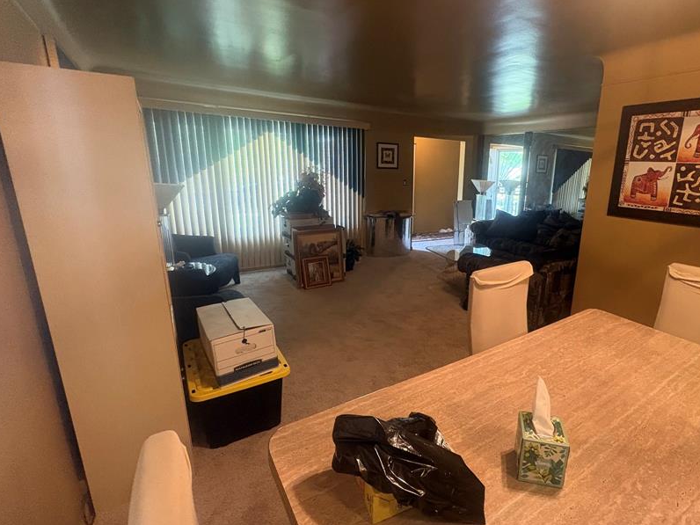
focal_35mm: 18
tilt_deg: -12.4
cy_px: 252
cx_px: 417
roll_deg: -1.0
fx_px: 364
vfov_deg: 71.6
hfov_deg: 86.8
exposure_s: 1/60
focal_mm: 2.22
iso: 500
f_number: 2.2
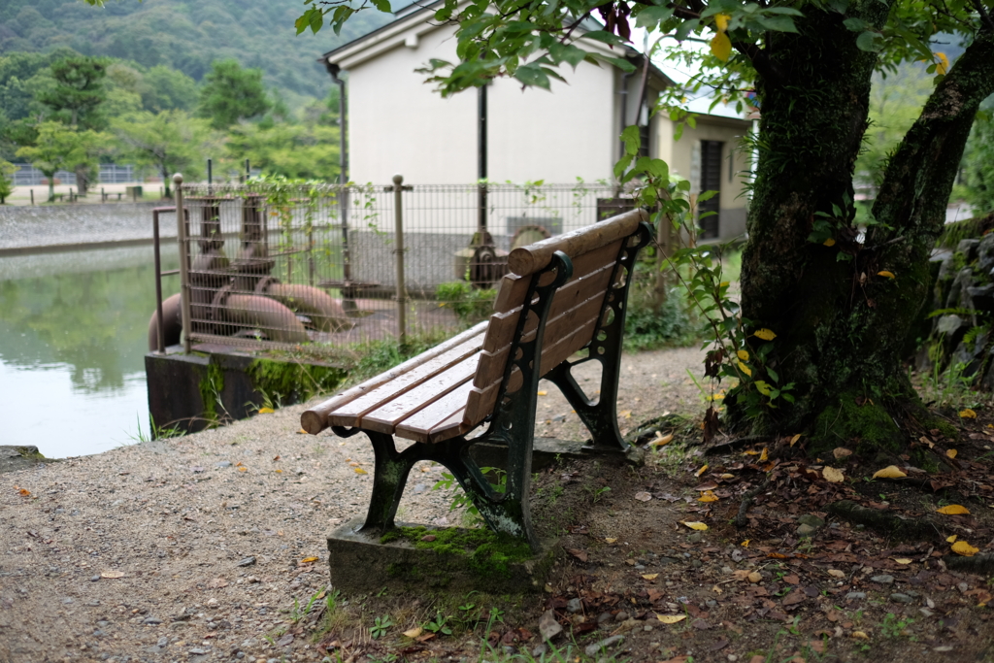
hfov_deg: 54.4
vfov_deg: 37.9
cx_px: 497
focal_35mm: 35
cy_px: 332
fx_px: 966
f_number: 1.4
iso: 200
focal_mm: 23
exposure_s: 1/2000
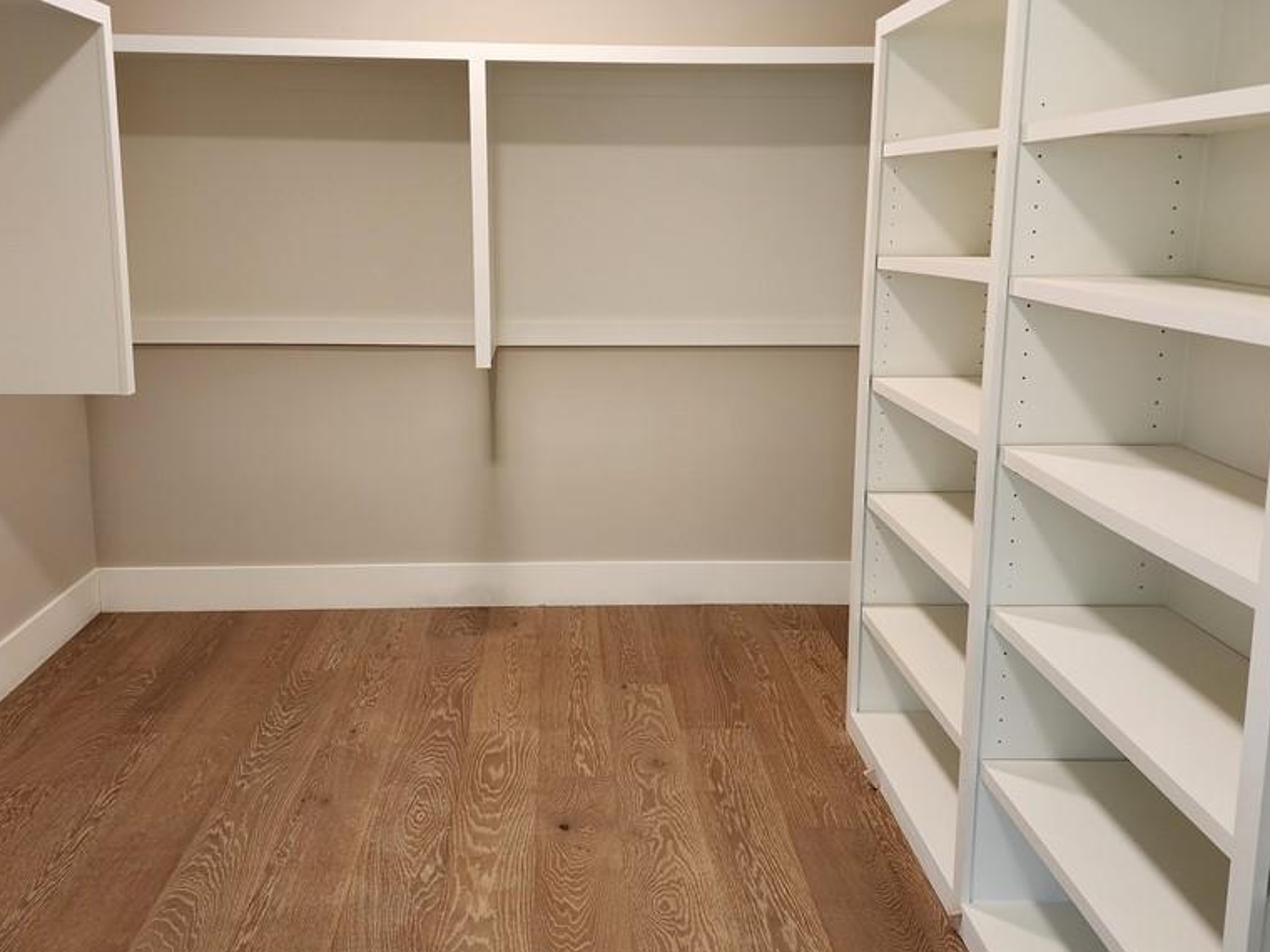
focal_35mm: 31
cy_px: 401
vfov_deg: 45.3
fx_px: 1137
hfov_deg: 58.3
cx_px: 608
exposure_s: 1/120
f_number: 1.8
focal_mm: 6.4
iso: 320
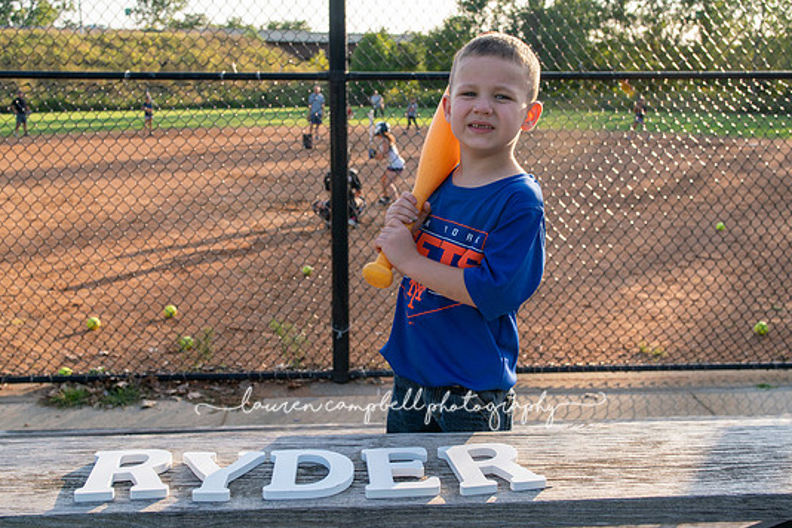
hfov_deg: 50.7
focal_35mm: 38
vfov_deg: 35.1
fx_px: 836
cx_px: 392
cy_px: 262
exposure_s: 1/250
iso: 400
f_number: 7.1
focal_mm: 35
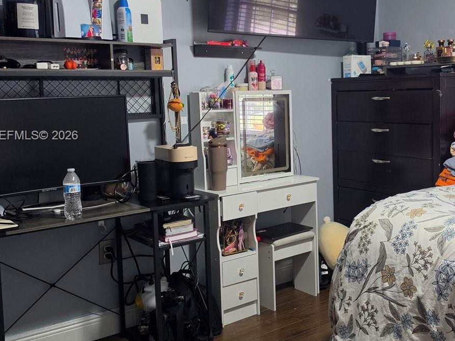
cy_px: 136
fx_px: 539
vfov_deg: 35.0
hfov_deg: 44.6
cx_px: 326
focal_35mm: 41
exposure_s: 1/120
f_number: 1.4
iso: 200
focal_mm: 6.5
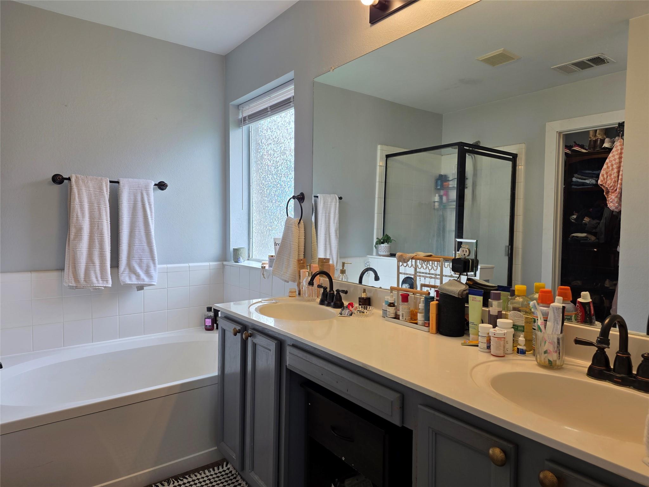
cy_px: 244
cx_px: 324
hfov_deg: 73.9
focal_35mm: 23
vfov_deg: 58.9
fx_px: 431
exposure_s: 1/120
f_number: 1.7
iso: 40
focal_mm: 6.25
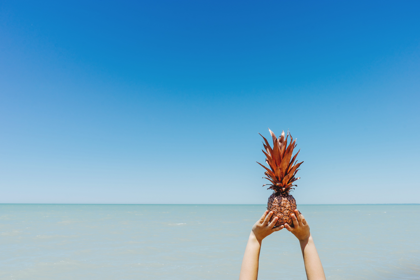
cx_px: 210
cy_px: 140
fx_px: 327
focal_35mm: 28
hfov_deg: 65.5
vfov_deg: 46.4
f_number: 9
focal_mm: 28
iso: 100
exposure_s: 1/320
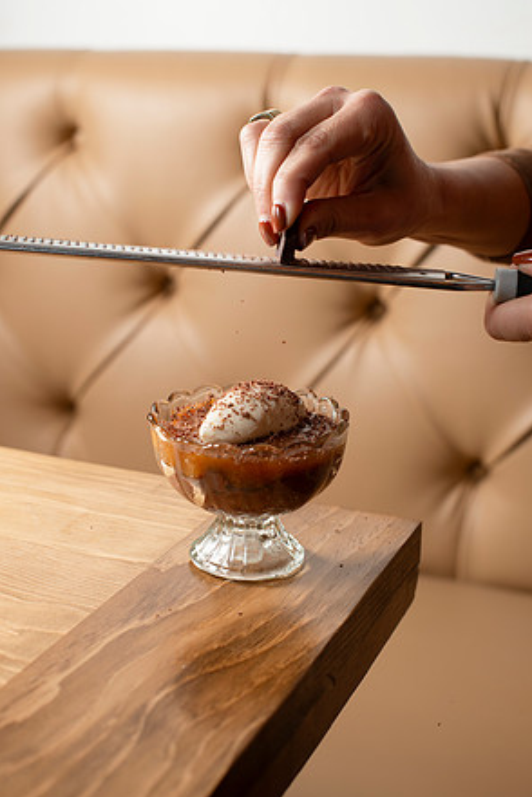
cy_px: 403
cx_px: 270
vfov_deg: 38.9
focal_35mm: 51
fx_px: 1130
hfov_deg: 26.5
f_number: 5
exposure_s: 1/100
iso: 200
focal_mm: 50
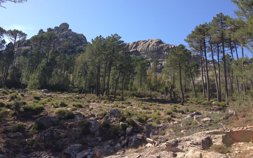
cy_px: 64
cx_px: 125
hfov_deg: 51.5
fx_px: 262
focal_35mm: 38
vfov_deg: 33.5
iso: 64
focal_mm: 4.28
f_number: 2.4
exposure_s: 1/951
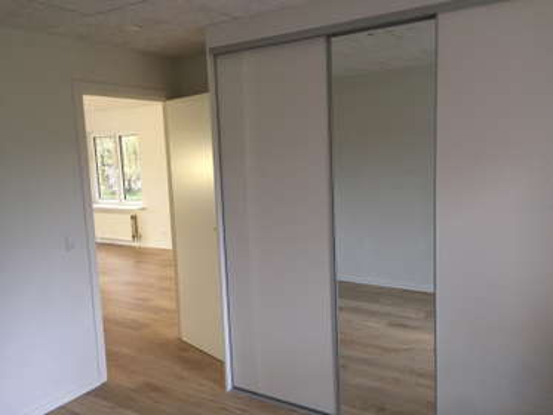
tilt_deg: -5.7
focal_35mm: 29
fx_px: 463
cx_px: 276
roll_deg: +2.4
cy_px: 208
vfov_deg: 48.3
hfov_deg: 61.6
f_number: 2.2
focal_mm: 4.15
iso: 160
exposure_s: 1/33
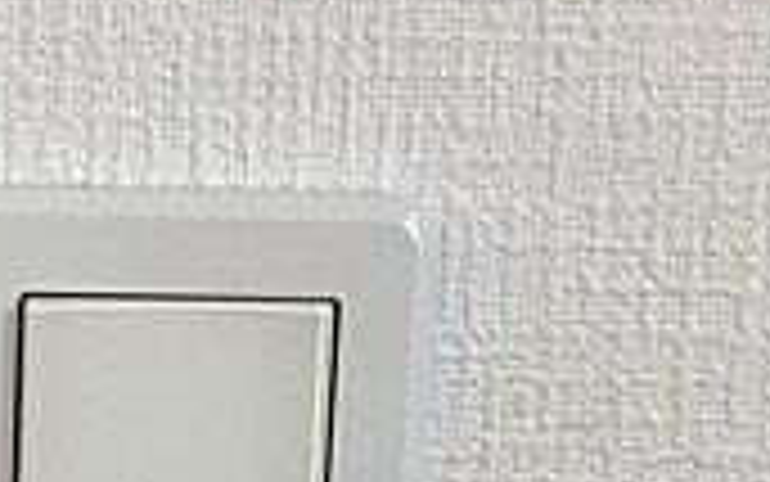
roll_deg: -0.6
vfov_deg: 11.6
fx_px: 2330
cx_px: -63
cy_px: 581
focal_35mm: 111
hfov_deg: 18.1
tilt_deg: -11.3
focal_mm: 4
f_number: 1.8
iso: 32
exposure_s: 1/100
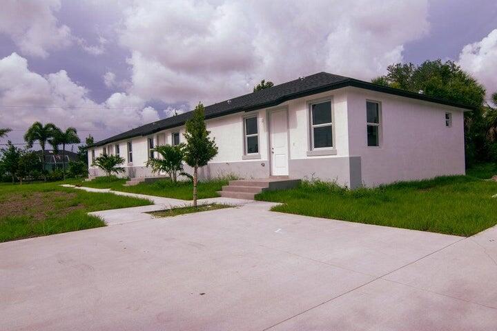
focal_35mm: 24
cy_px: 166
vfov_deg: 53.1
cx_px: 248
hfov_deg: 73.7
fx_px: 331
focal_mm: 16
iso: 100
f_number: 13
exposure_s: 1/500
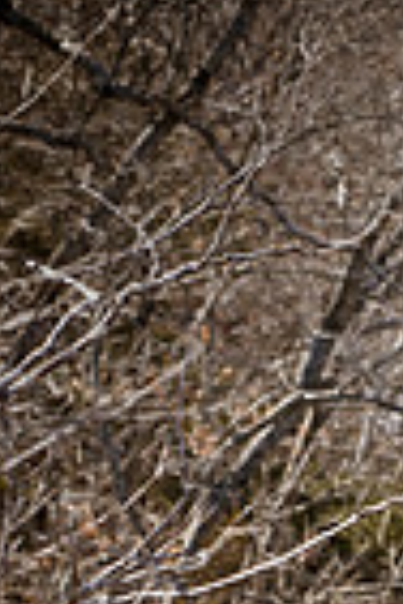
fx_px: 4617
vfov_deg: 7.4
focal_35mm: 275
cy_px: 904
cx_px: 626
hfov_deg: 5.0
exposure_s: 1/320
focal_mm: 86
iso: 800
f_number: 11
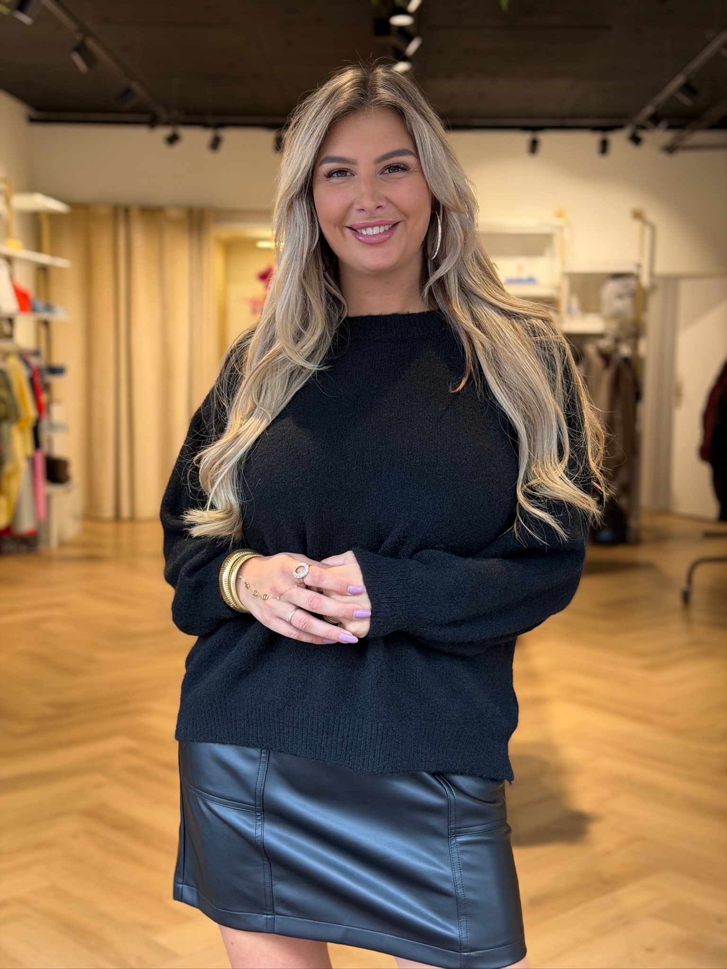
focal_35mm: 48
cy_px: 484
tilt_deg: -6.5
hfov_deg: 30.3
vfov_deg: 39.7
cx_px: 364
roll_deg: -1.5
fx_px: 1344
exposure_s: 1/100
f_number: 1.78
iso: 125
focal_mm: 6.76
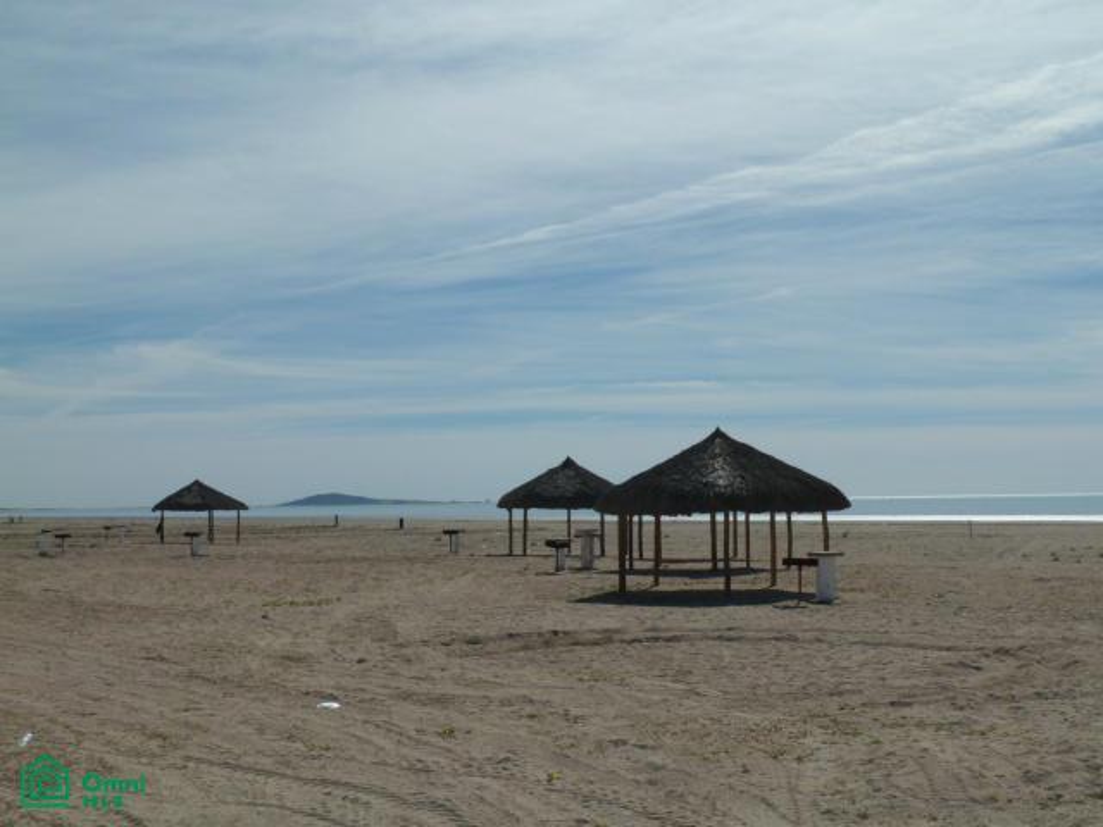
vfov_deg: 28.0
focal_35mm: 52
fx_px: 1657
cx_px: 552
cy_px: 414
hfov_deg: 36.8
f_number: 6.3
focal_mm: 8.5
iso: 80
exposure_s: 1/1000
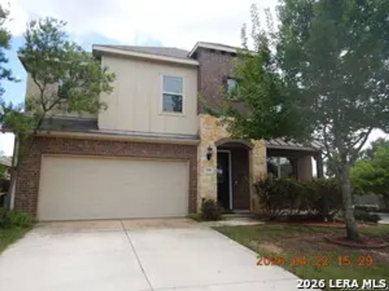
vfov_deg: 56.8
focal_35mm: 24
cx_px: 194
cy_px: 146
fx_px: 270
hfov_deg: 71.6
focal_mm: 4.3
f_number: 2.8
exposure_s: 1/800
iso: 125
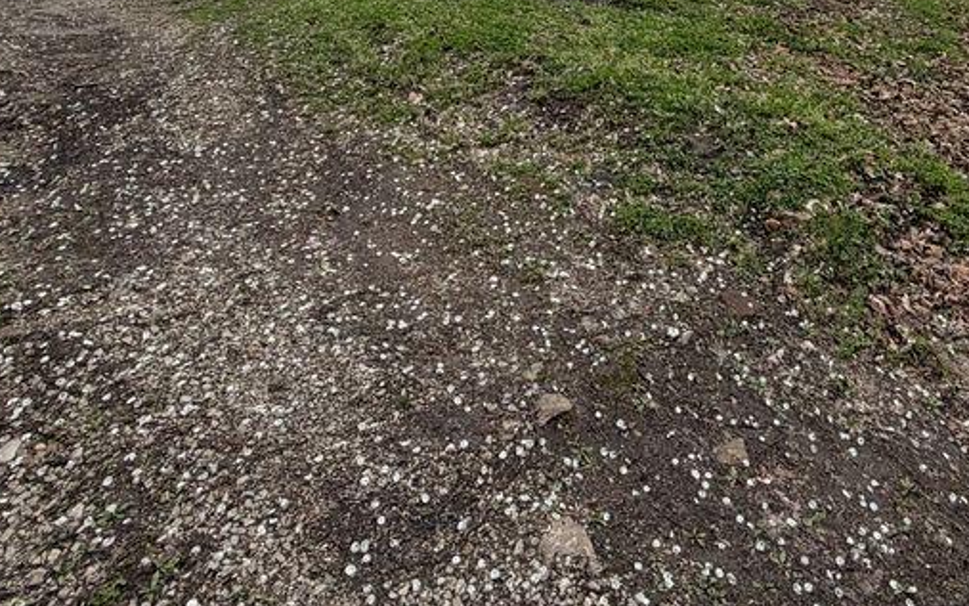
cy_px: -92
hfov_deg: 60.8
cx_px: 675
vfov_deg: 34.8
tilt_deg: -0.8
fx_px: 792
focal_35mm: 30
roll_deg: +0.2
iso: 40
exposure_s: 1/701
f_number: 2.2
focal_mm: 2.22
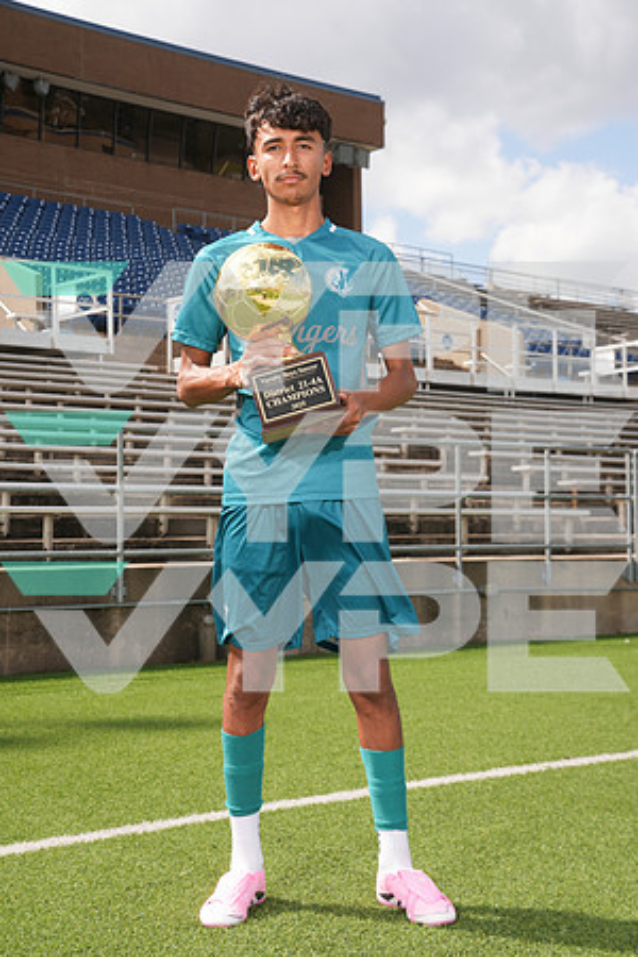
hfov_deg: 23.0
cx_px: 319
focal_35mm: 59
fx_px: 1568
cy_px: 478
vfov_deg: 33.9
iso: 100
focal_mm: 59
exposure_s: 1/200
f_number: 8
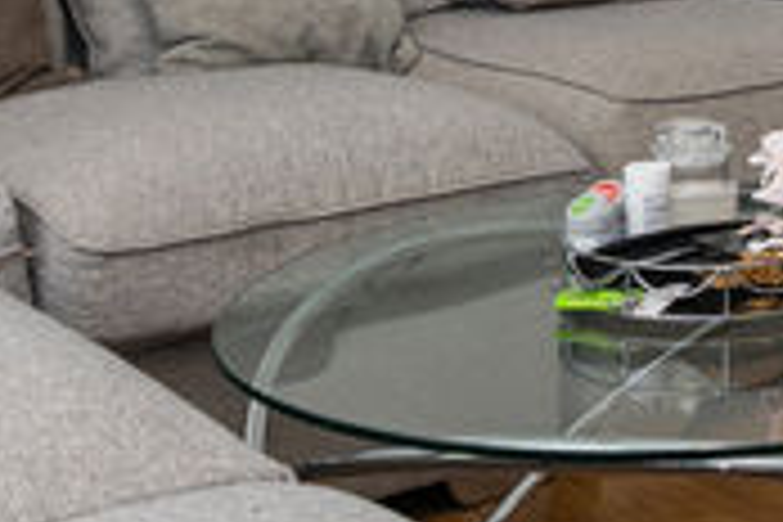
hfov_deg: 19.6
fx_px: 2044
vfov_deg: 13.6
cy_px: -281
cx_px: 1076
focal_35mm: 94
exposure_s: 1/6
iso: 250
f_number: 9
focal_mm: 16
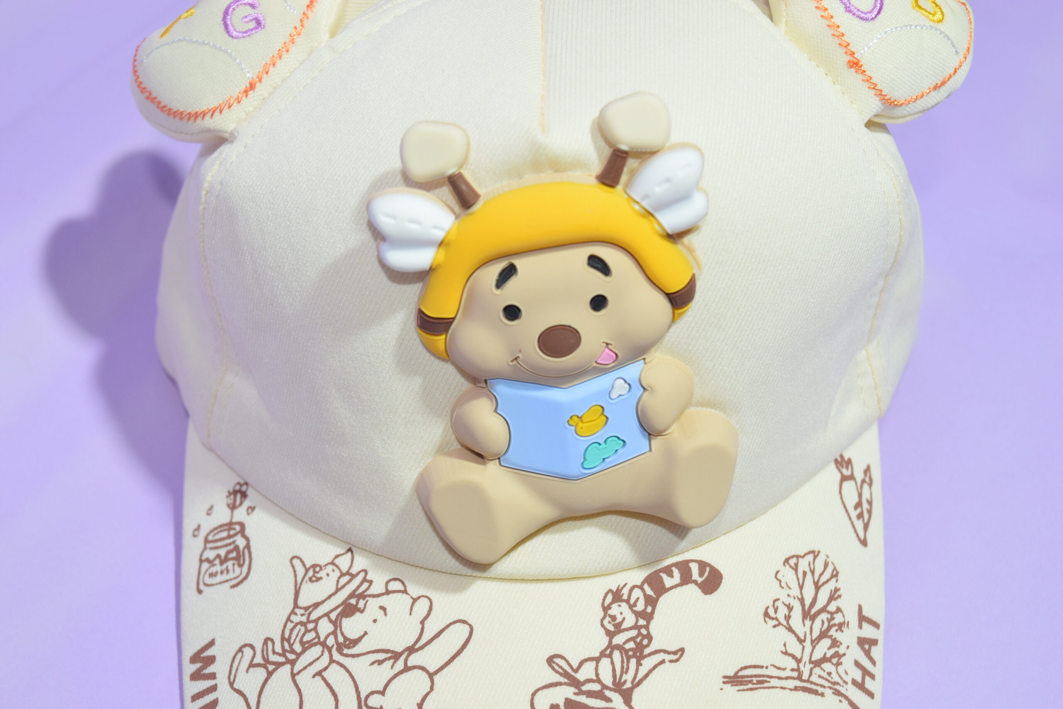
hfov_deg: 43.6
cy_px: 354
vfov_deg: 29.9
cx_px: 532
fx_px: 1329
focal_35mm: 45
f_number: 8
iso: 800
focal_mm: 30
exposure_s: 1/100
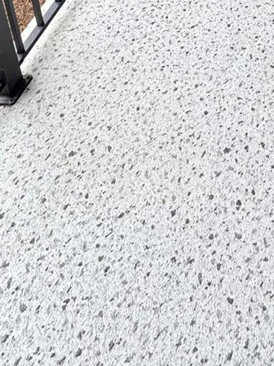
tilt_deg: -17.3
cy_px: -243
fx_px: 507
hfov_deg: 25.9
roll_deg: -0.8
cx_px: 356
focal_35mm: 48
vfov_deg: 24.6
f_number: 2.2
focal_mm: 2.22
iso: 50
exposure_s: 1/99
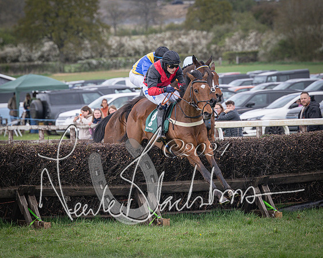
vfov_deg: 5.0
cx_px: 161
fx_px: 2976
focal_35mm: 311
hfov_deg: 6.2
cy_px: 123
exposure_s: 1/1600
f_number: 5
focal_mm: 180
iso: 800
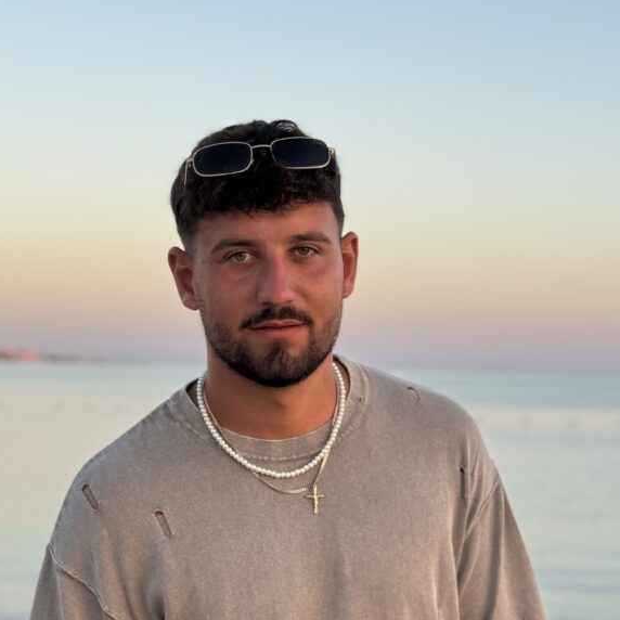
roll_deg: -1.9
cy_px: 448
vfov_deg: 22.6
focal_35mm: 76
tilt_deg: -3.3
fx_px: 1540
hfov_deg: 22.8
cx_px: 290
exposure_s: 1/470
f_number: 1.78
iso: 64
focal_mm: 6.76
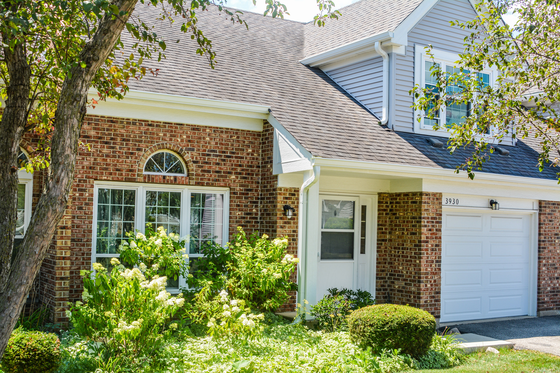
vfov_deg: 31.9
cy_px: 186
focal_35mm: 42
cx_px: 280
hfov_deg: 46.4
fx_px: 653
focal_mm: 28
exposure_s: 1/160
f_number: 6.3
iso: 100
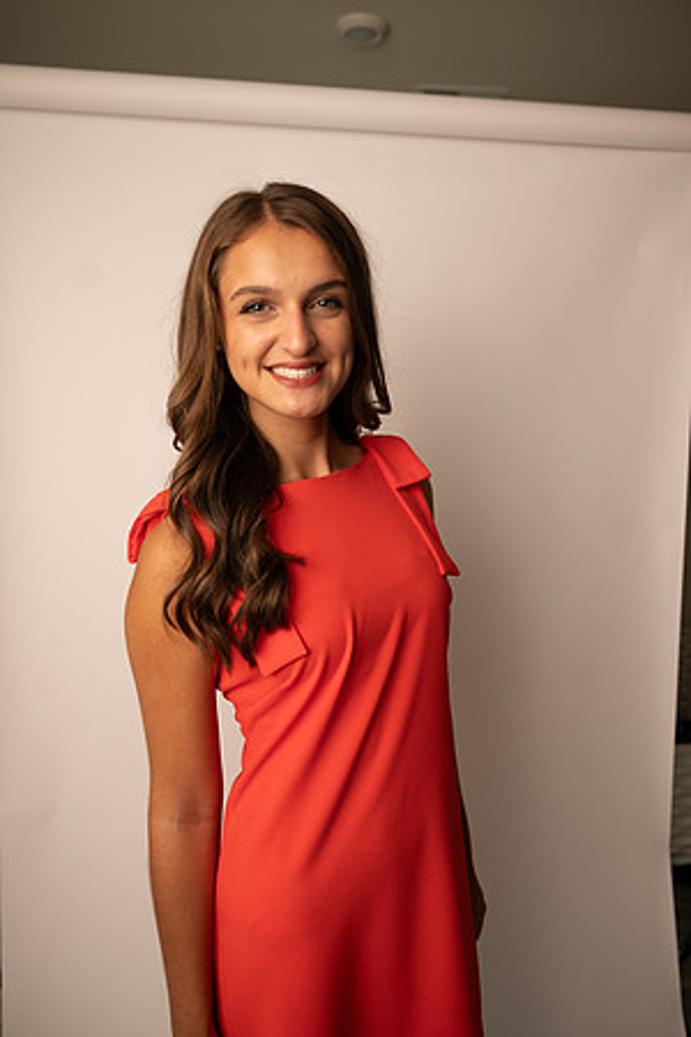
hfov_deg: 53.1
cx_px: 346
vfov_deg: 73.7
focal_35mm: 24
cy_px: 518
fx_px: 691
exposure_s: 1/160
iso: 100
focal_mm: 24
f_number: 3.2
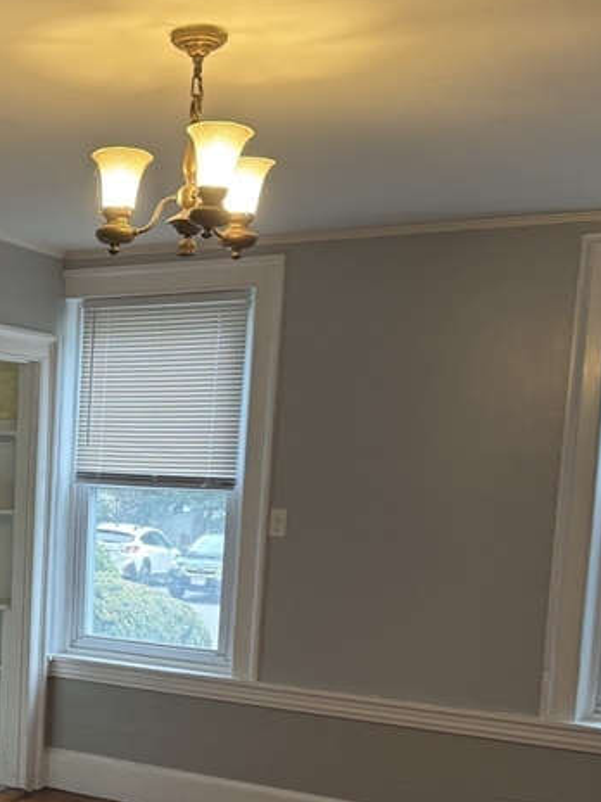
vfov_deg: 35.3
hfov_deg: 25.8
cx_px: -31
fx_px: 1227
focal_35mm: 53
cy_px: 612
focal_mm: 6.76
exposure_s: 1/60
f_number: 1.78
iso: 100
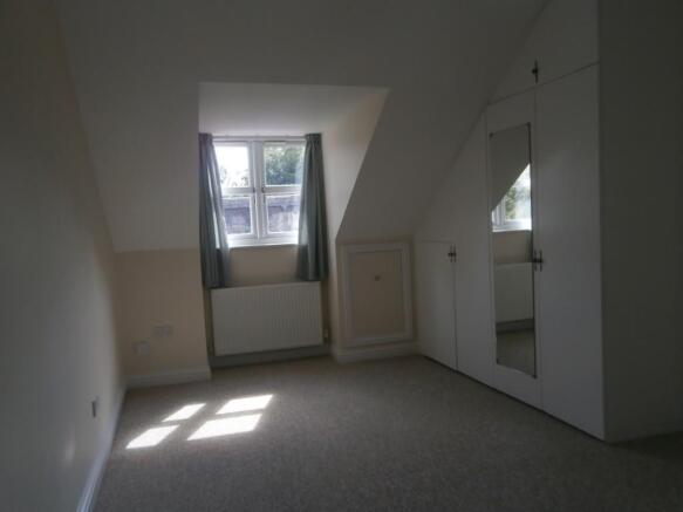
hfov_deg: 67.3
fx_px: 513
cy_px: 256
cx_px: 342
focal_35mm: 26
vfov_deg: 53.0
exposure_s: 1/160
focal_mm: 4.7
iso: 80
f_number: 2.8
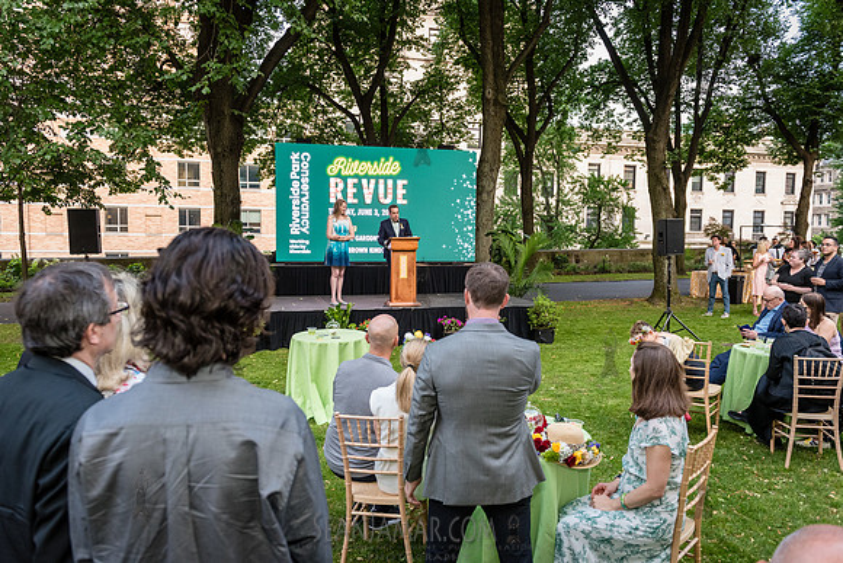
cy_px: 282
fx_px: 634
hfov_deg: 67.2
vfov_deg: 47.8
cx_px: 422
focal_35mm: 27
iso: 2000
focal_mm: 27
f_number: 3.5
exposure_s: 1/250
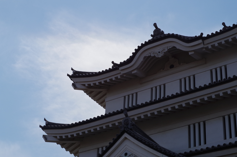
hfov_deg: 27.0
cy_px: 78
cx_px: 118
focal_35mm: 75
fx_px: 493
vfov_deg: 18.1
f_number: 11
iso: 200
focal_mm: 50
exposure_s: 1/200
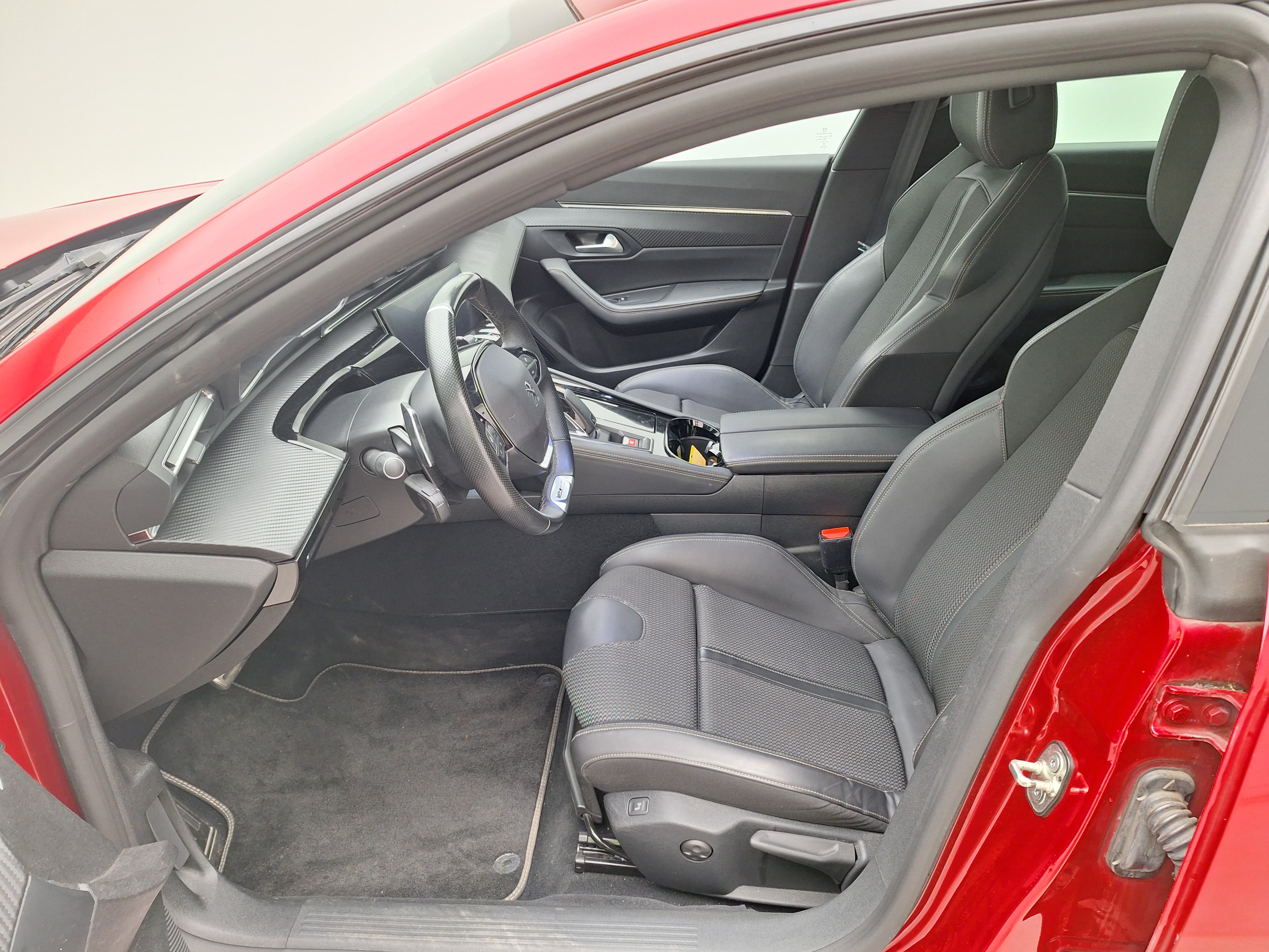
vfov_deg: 58.9
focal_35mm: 23
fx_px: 843
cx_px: 634
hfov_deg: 73.9
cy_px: 476
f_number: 1.8
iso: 200
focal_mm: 5.54
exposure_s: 1/50
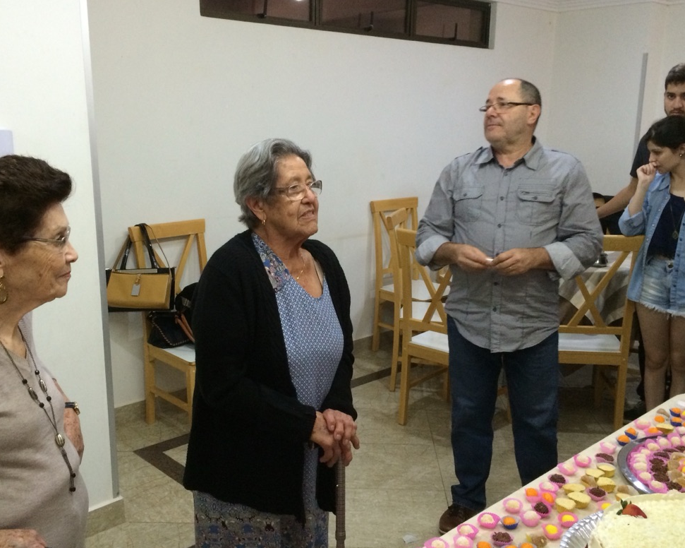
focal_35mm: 35
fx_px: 709
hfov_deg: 51.5
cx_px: 329
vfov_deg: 42.2
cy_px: 283
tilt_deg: -13.2
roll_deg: +1.2
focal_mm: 4.15
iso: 250
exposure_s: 1/30
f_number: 2.2
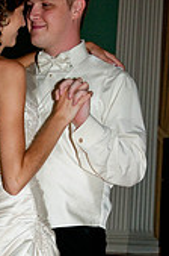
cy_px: 276
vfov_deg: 20.4
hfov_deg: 14.0
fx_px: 679
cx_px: 13
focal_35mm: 96
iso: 200
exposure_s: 1/100
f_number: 3.2
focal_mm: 24
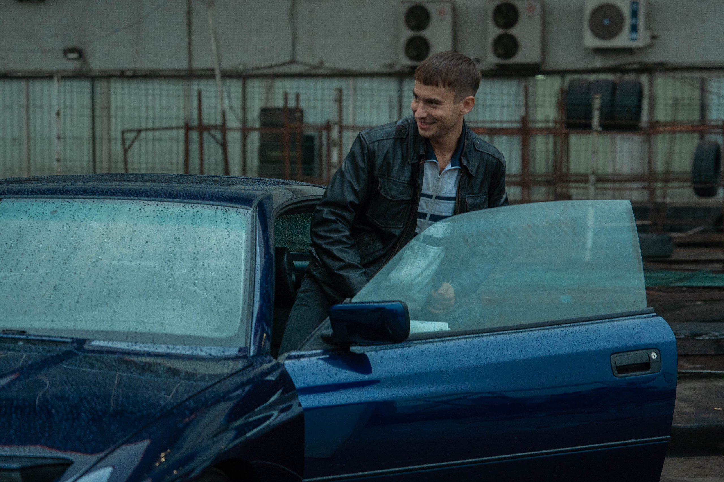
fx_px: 2112
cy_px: 241
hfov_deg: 19.5
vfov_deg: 13.0
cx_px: 362
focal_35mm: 105
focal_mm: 70
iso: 800
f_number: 2.8
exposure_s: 1/160
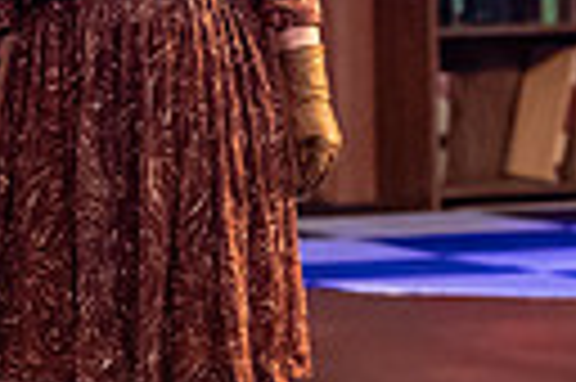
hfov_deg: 2.8
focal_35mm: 747
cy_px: -70
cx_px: -14
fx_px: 11937
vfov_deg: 1.8
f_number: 3.2
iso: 4000
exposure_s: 1/200
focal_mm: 165
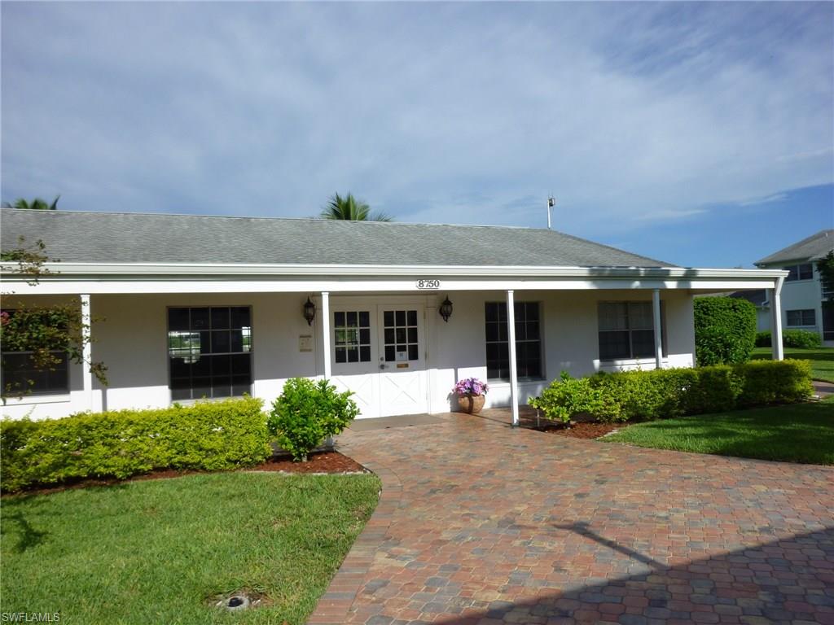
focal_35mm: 25
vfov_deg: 54.9
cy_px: 312
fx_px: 602
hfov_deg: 69.4
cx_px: 417
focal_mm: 4.5
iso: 80
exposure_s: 1/1300
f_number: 3.3
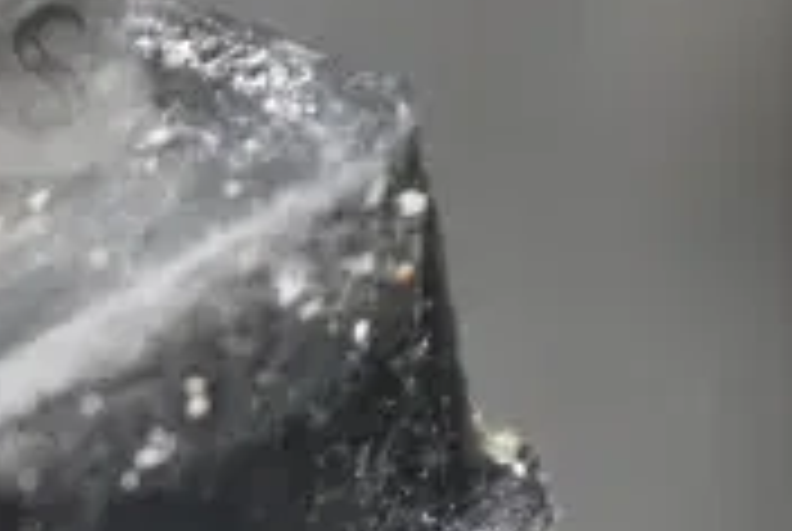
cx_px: -374
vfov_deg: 4.8
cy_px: -182
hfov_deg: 7.1
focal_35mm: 286
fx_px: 6297
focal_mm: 55
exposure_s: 1/100
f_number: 5.6
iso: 9000
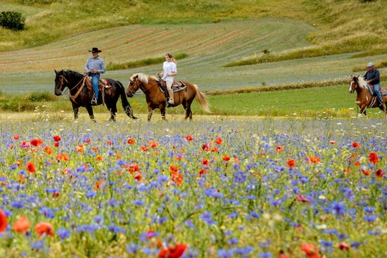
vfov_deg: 12.6
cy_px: 105
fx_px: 1172
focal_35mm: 109
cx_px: 94
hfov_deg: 18.6
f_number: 9
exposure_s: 1/200
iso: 100
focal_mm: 60
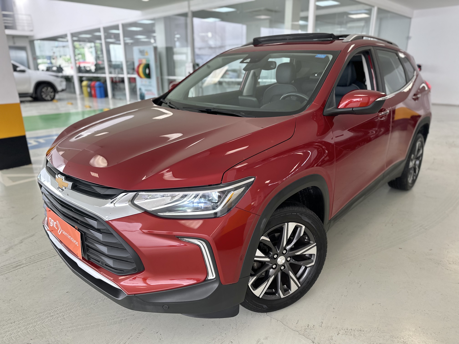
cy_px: 172
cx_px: 230
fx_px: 318
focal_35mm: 24
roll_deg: +0.7
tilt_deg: -17.2
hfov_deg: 71.6
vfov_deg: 56.8
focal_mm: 6.86
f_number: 1.78
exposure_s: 1/120
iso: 125
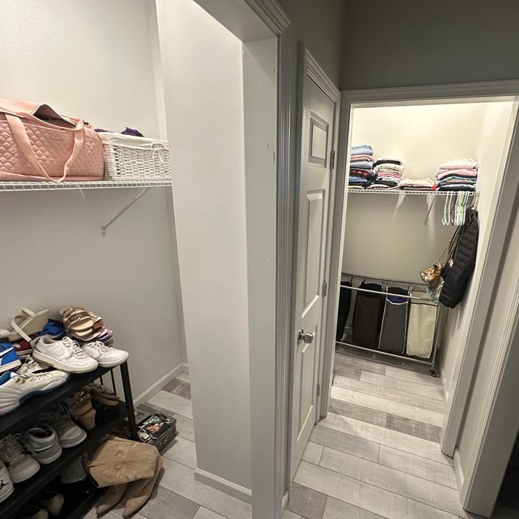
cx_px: 300
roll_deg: -2.2
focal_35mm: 17
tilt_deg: -16.4
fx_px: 288
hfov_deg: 83.3
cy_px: 260
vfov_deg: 84.0
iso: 200
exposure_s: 1/60
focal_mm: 2.22
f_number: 2.2
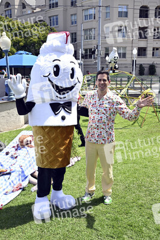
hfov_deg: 37.8
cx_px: 80
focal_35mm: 35
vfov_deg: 54.5
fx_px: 234
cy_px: 120
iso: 640
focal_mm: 35
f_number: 13
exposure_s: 1/320
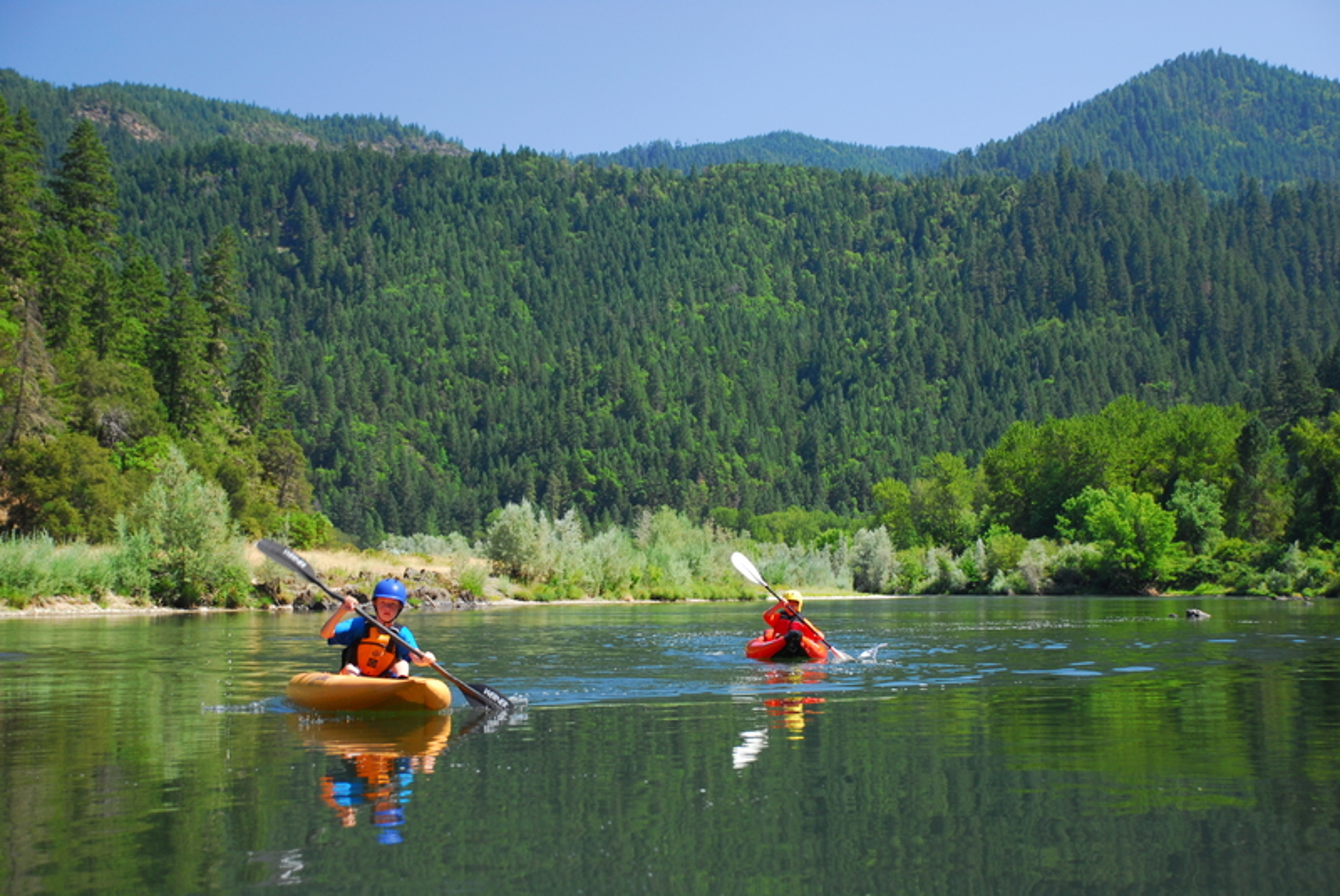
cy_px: 448
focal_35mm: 72
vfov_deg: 19.0
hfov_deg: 28.0
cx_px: 670
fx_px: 2682
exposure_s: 1/125
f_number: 4.8
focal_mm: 48
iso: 200
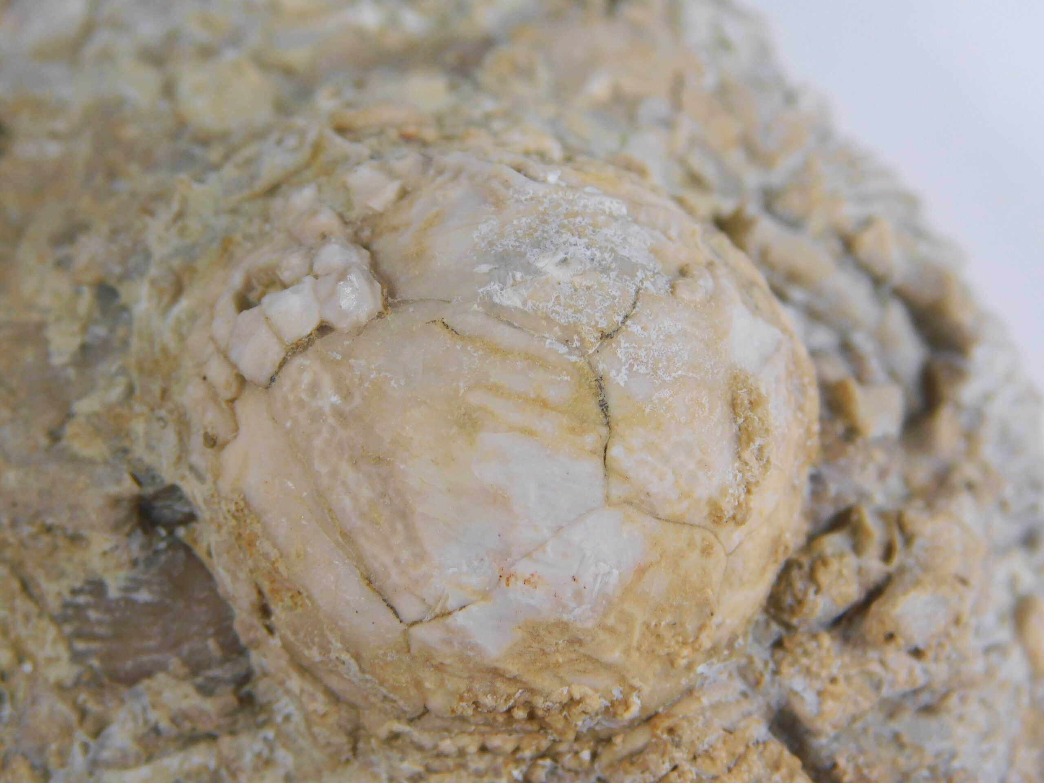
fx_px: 4041
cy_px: 392
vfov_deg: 11.1
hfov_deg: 14.7
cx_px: 522
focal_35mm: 134
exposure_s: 1/160
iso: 125
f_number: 5
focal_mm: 23.7
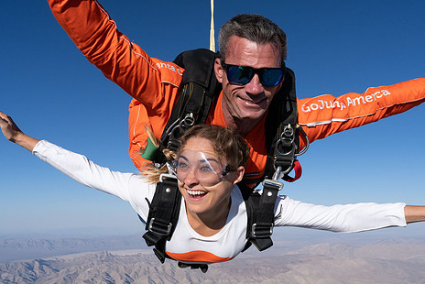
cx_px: 212
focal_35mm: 30
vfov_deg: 43.7
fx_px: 354
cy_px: 135
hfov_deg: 61.9
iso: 800
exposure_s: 1/2000
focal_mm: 24
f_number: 11
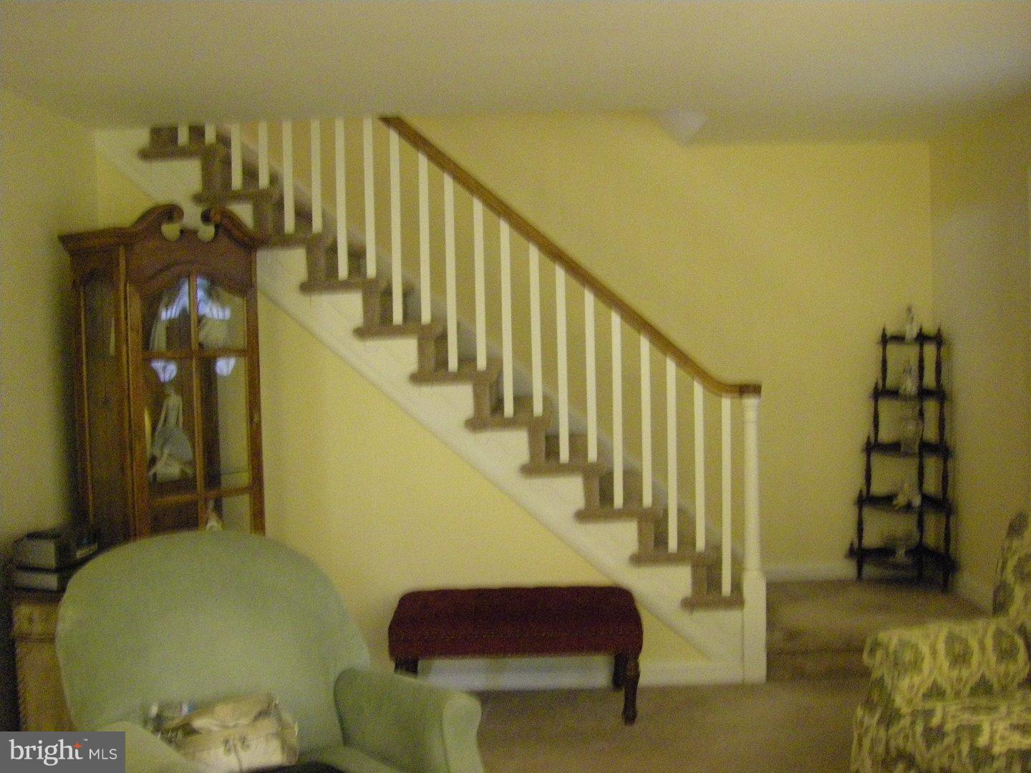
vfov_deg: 37.7
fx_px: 1132
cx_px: 516
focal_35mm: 38
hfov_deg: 49.0
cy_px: 386
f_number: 3.5
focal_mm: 6.3
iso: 800
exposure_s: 1/15
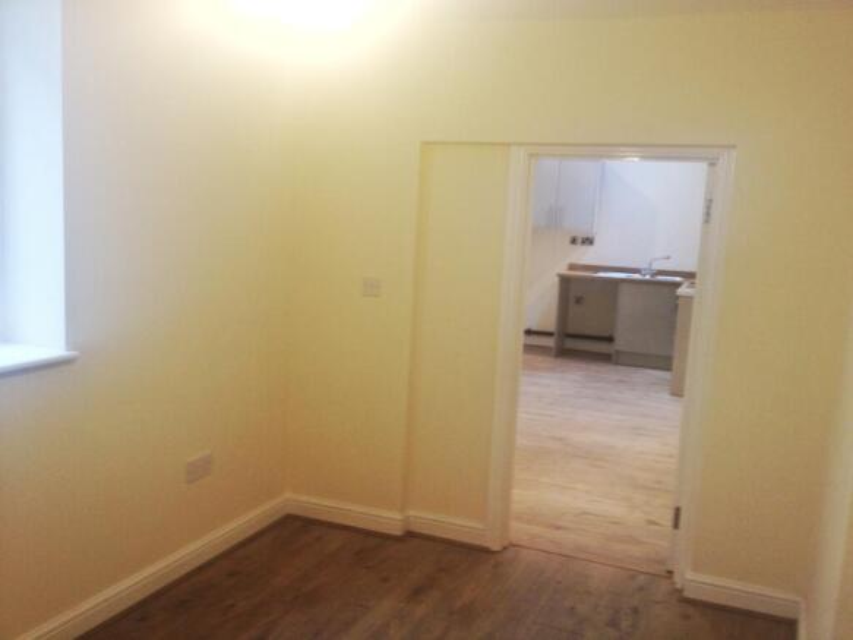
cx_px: 426
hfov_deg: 52.6
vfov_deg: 40.7
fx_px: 862
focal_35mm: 35
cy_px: 320
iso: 64
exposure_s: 1/20
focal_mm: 4.28
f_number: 2.4
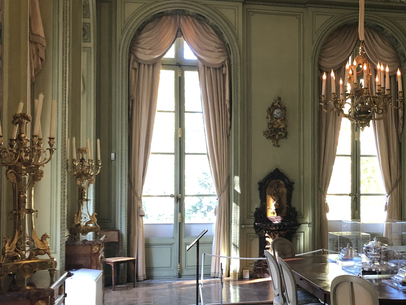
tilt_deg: +1.5
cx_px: 299
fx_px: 586
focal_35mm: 50
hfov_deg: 37.4
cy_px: 174
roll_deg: +0.9
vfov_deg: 29.1
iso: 64
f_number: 1.8
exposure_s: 1/17
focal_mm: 4
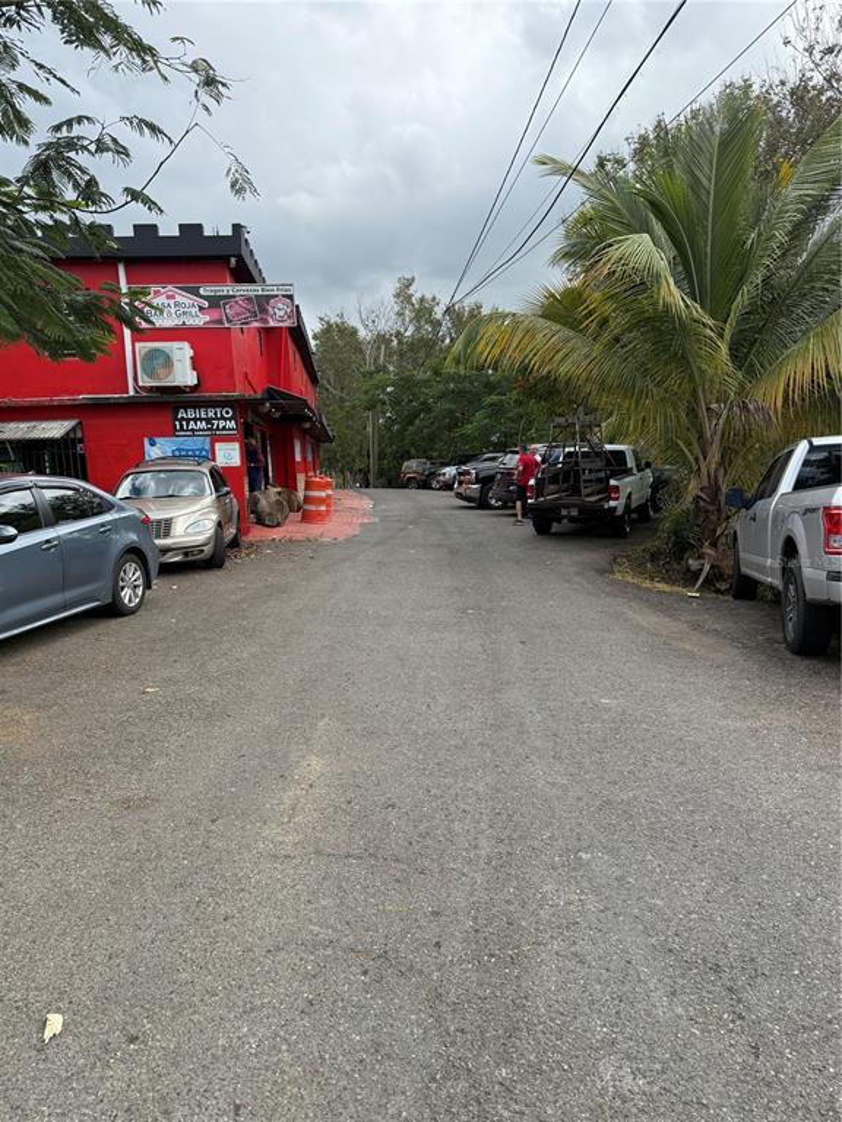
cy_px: 561
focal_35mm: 24
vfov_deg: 71.6
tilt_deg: -5.7
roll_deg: -0.7
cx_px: 421
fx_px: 778
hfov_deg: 56.8
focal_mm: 6.76
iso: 100
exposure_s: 1/3584
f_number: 1.78
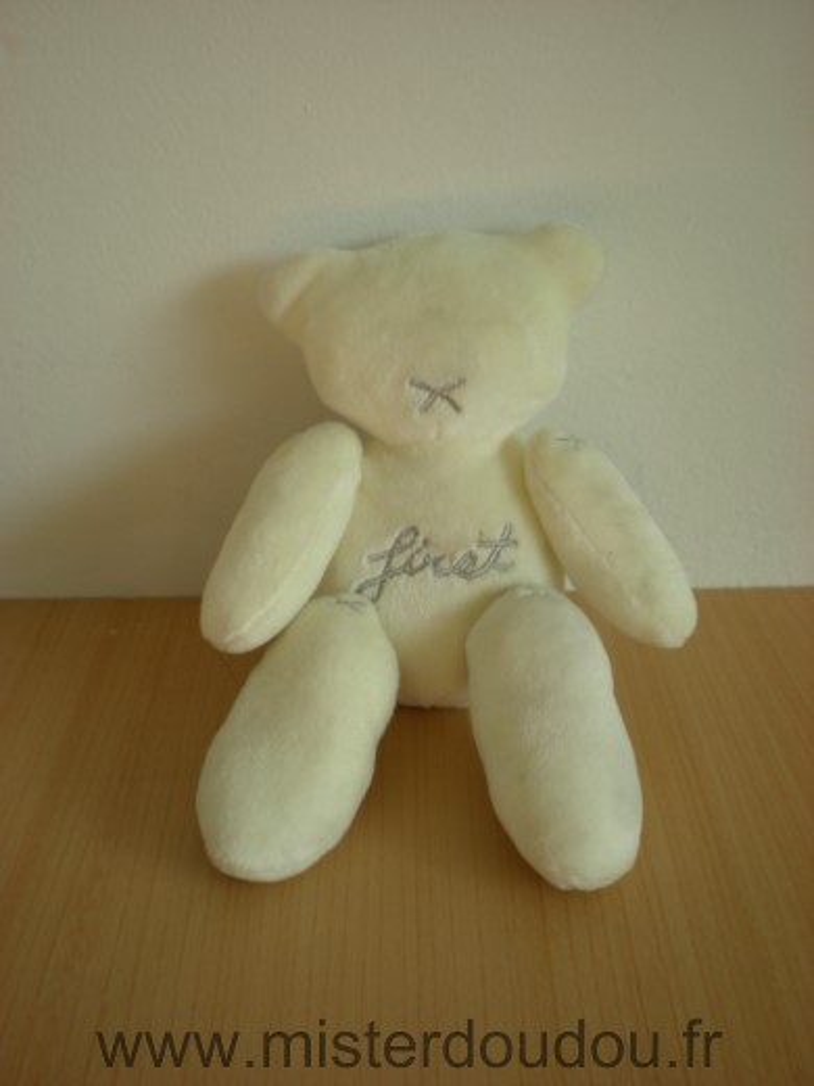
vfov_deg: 49.0
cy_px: 543
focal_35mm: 38
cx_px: 407
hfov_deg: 37.7
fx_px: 1191
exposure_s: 1/146
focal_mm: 6.3
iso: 64
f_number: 3.1
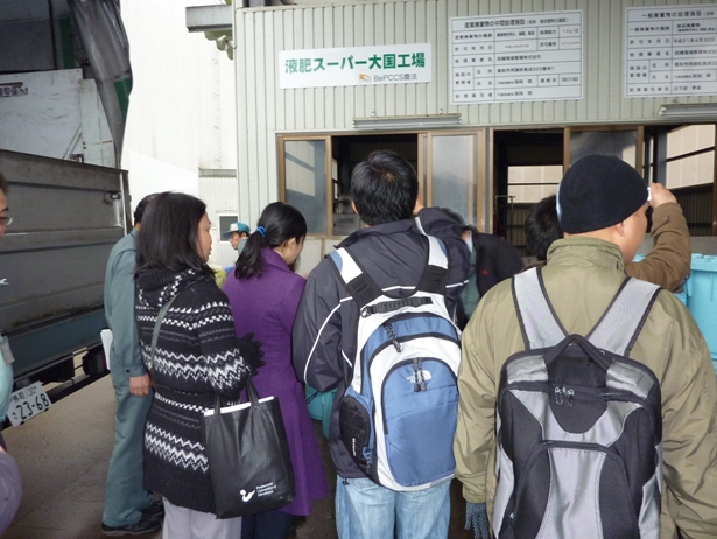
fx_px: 539
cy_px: 275
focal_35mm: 26
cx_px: 346
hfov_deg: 67.3
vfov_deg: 53.1
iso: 250
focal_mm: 4.1
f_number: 3.3
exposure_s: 1/30
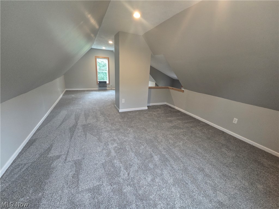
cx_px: 140
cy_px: 104
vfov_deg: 89.9
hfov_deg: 106.2
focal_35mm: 13
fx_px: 105
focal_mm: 2.2
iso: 400
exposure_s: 1/60
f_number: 2.2
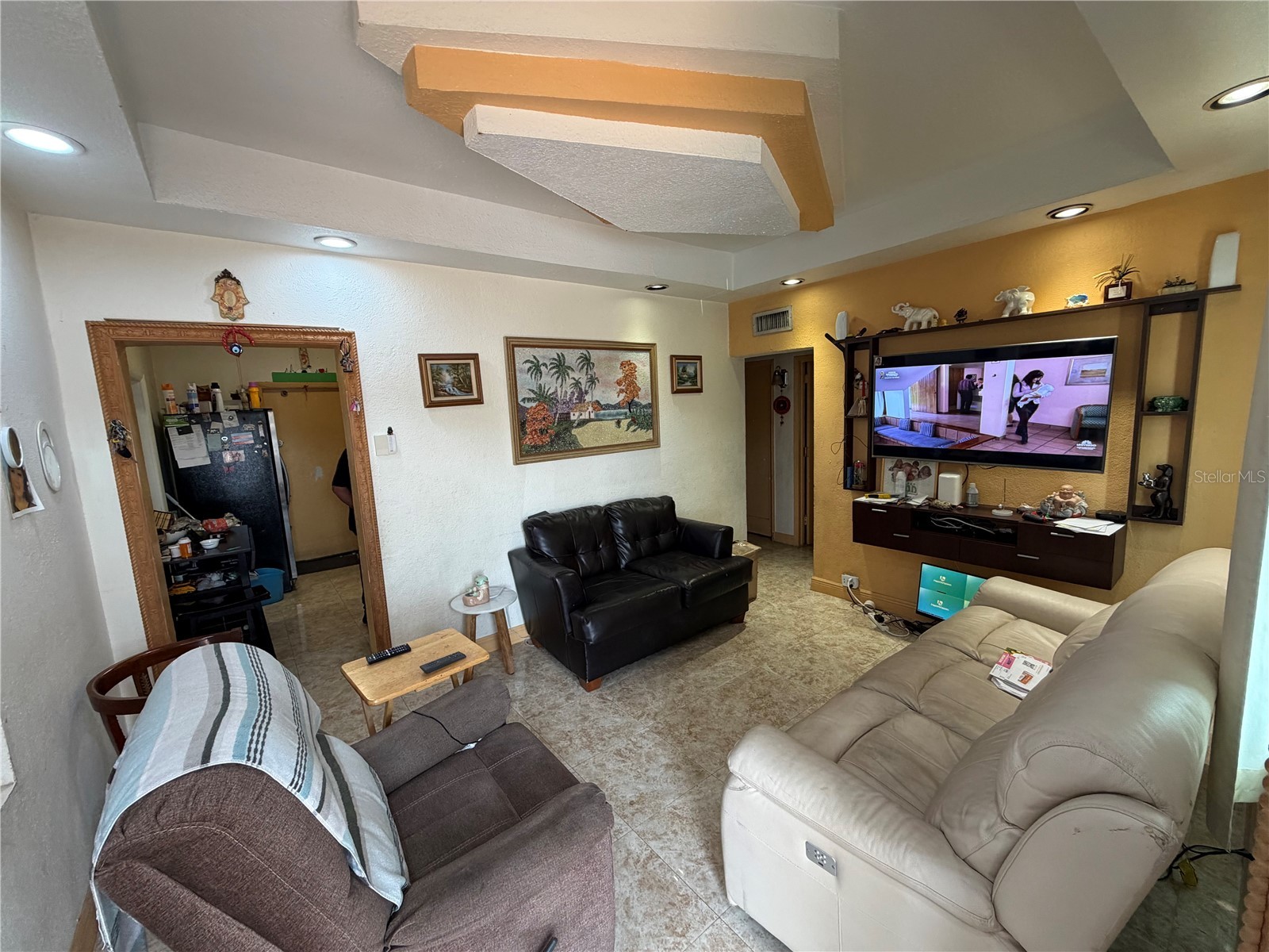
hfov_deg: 102.1
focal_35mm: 14
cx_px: 634
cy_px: 476
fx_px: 513
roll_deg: +2.3
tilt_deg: -6.7
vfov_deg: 85.7
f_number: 2.2
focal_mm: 2.22
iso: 200
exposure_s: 1/120
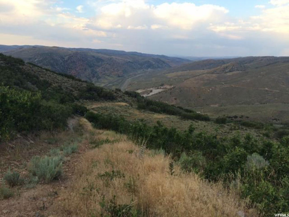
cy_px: 108
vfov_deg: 48.2
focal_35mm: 29
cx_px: 144
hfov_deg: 61.7
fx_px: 242
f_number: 2.2
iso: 32
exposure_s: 1/240
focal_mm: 4.15
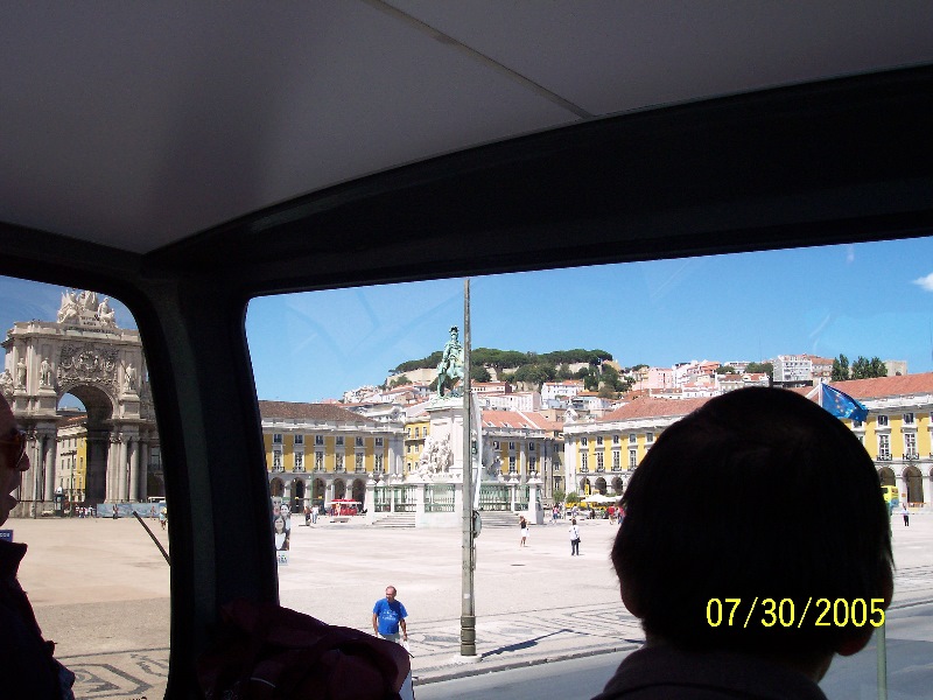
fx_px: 1024
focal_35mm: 38
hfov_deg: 49.0
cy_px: 350
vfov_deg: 37.7
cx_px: 466
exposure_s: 1/700
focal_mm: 8
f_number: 4.8
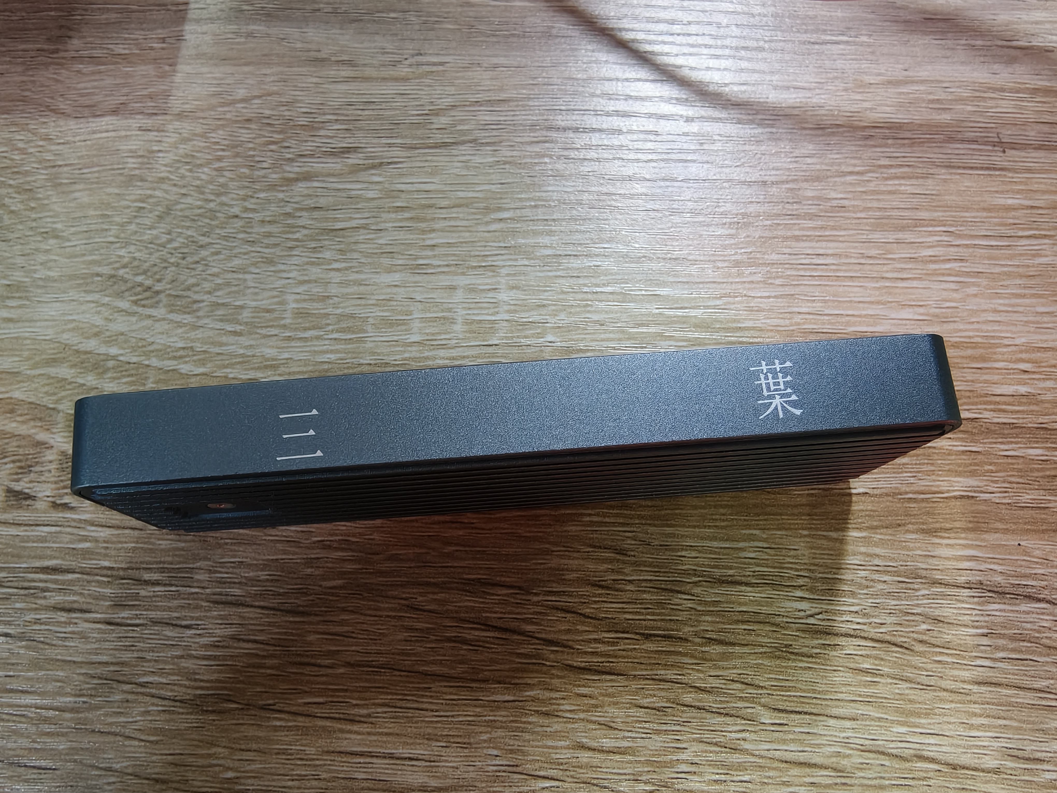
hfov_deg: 69.4
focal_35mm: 25
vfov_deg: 54.9
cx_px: 528
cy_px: 396
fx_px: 763
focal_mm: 2.32
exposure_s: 1/25
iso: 2276
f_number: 2
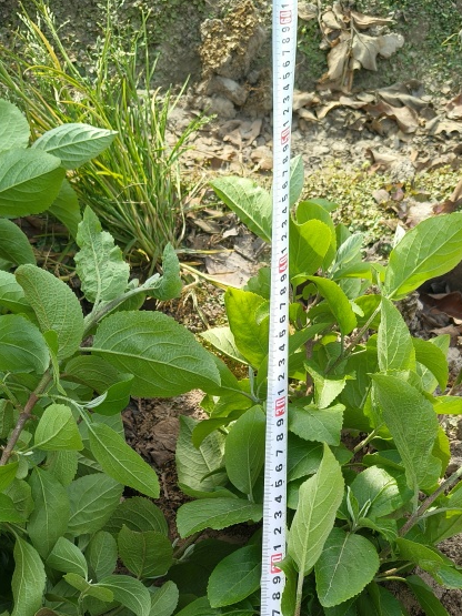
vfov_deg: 35.6
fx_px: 890
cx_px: 209
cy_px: 571
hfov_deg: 29.1
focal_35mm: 50
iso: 80
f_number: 1.8
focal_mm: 4.84
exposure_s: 1/989
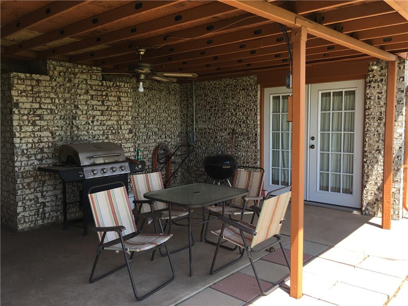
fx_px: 342
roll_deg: -2.0
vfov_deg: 48.2
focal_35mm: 29
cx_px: 204
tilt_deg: -5.0
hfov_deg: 61.7
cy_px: 153
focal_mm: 4.15
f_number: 2.2
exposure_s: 1/382
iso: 25
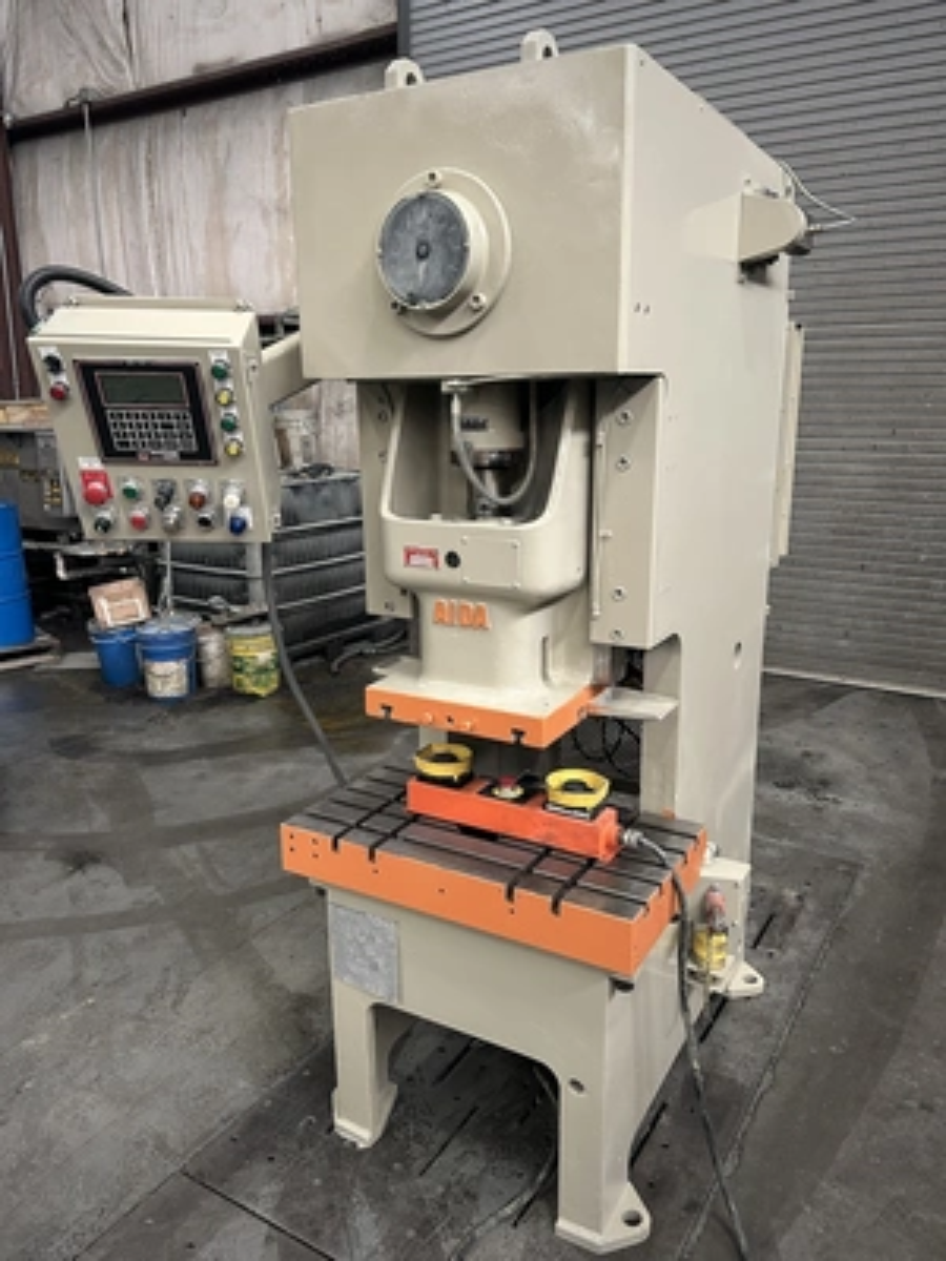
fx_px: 947
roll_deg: +0.4
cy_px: 630
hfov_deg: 53.1
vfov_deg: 67.3
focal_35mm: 26
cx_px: 473
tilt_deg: -14.1
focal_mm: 5.7
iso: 200
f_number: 1.5
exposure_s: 1/60
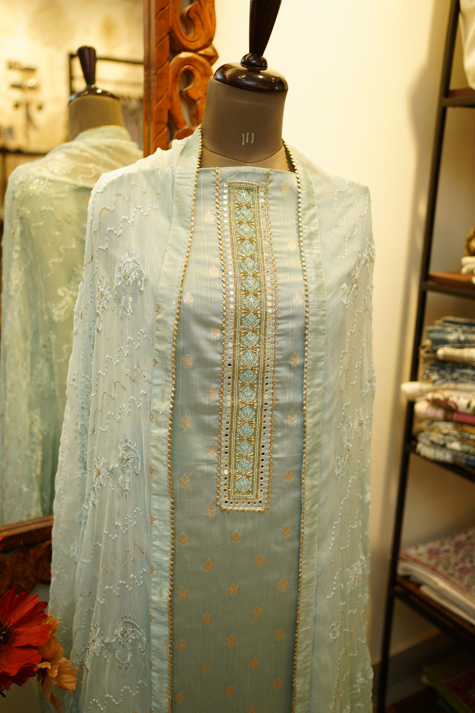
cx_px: 238
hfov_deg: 37.9
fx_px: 693
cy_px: 356
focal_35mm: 35
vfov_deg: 54.4
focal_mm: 35
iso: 160
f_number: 2.2
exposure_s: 1/125
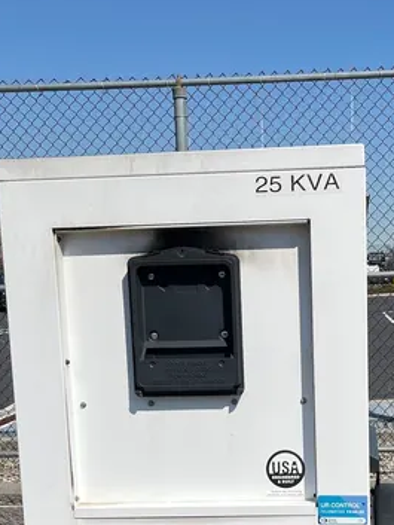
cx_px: 306
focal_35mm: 54
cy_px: 428
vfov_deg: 34.3
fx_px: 819
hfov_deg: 26.6
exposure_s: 1/6494
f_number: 1.6
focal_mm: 5.1
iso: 50
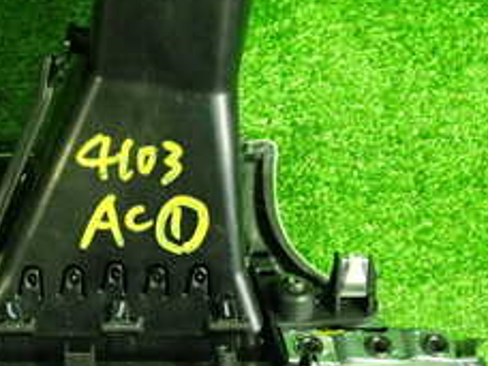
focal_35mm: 79
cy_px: 210
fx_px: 1114
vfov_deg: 18.7
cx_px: 116
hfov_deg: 24.4
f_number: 2.3
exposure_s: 1/30
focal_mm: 5.4
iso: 640
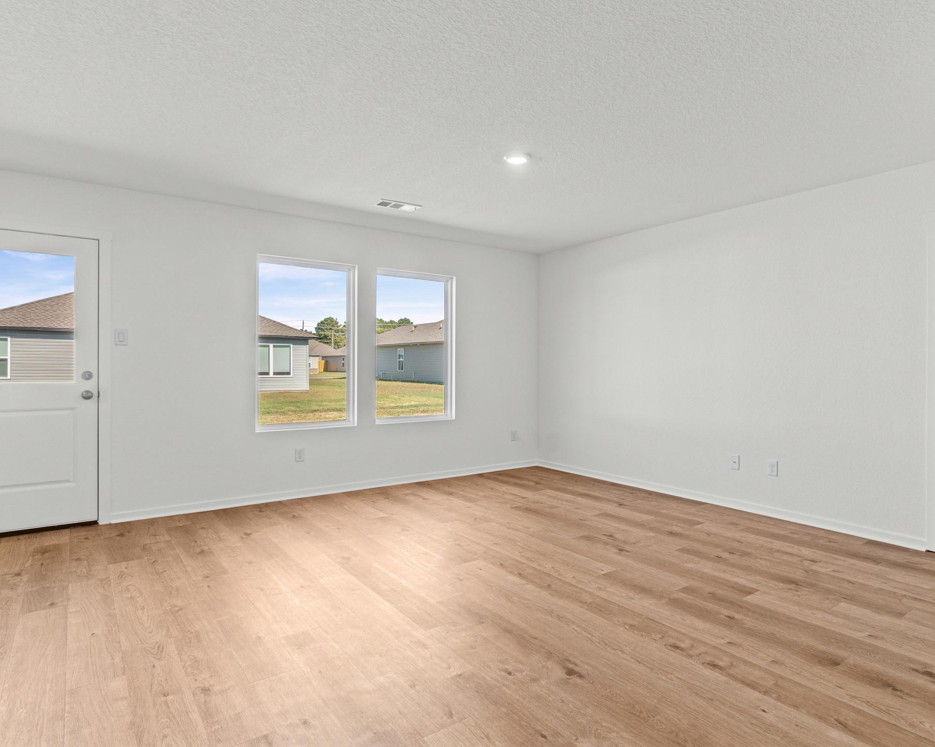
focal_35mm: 20
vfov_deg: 69.2
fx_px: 542
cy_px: 367
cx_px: 511
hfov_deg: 81.3
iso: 250
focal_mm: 11
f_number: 9
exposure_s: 1/10
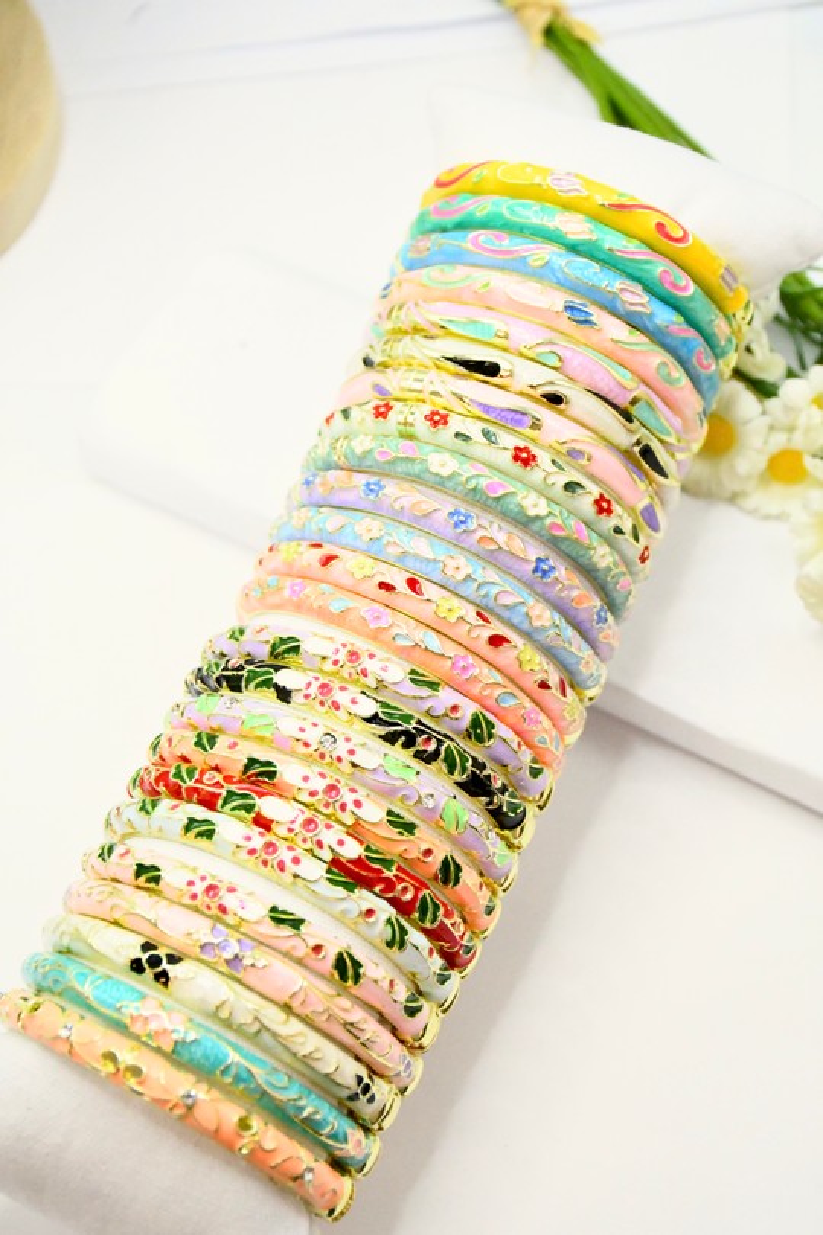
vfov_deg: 30.1
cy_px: 618
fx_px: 2297
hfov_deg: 20.3
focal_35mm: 67
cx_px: 412
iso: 16000
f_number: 6.3
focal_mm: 45
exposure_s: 1/1000
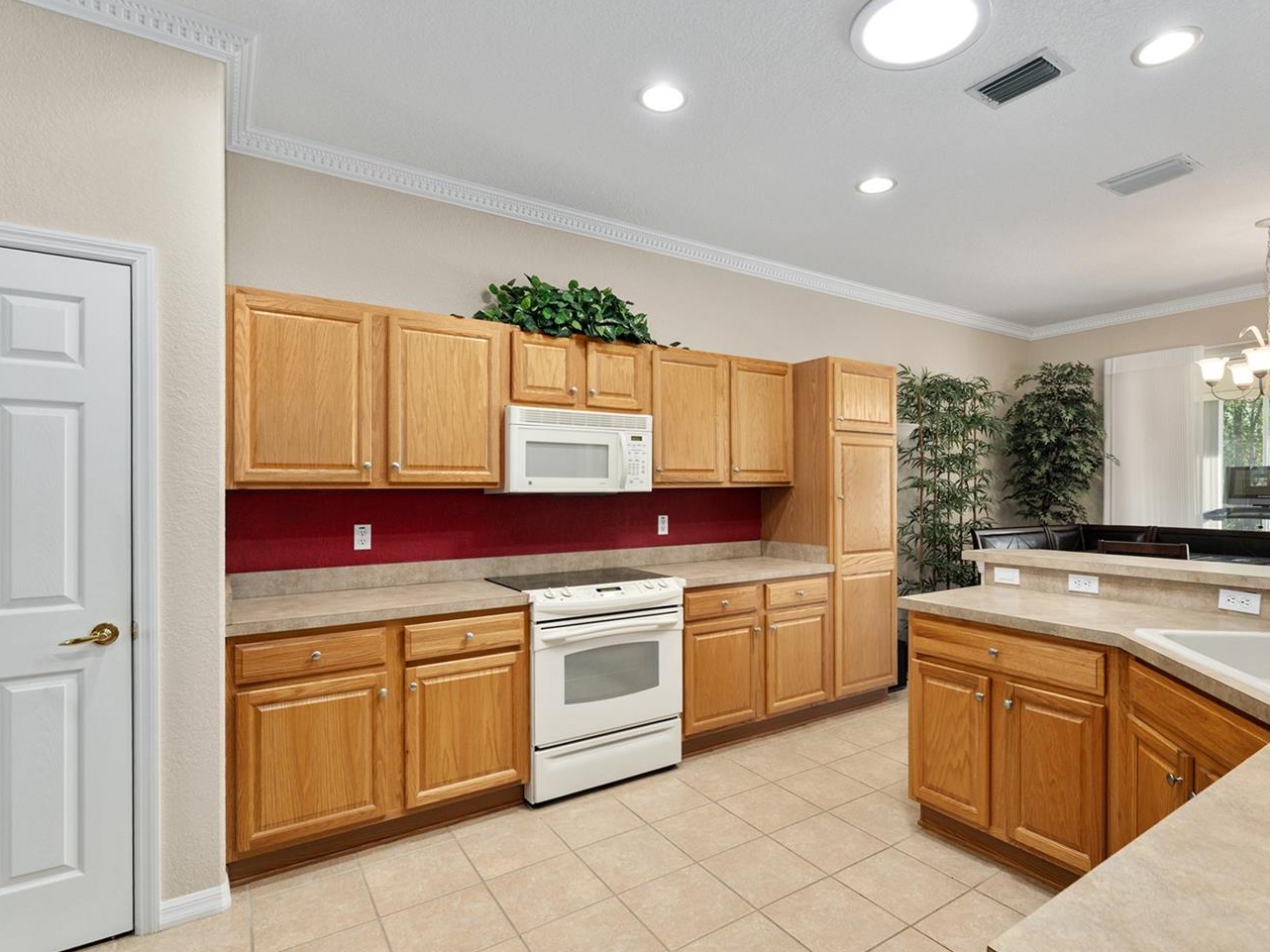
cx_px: 701
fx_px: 660
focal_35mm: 18
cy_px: 491
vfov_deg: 71.6
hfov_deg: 87.5
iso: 500
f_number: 9
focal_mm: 15
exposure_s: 1/8
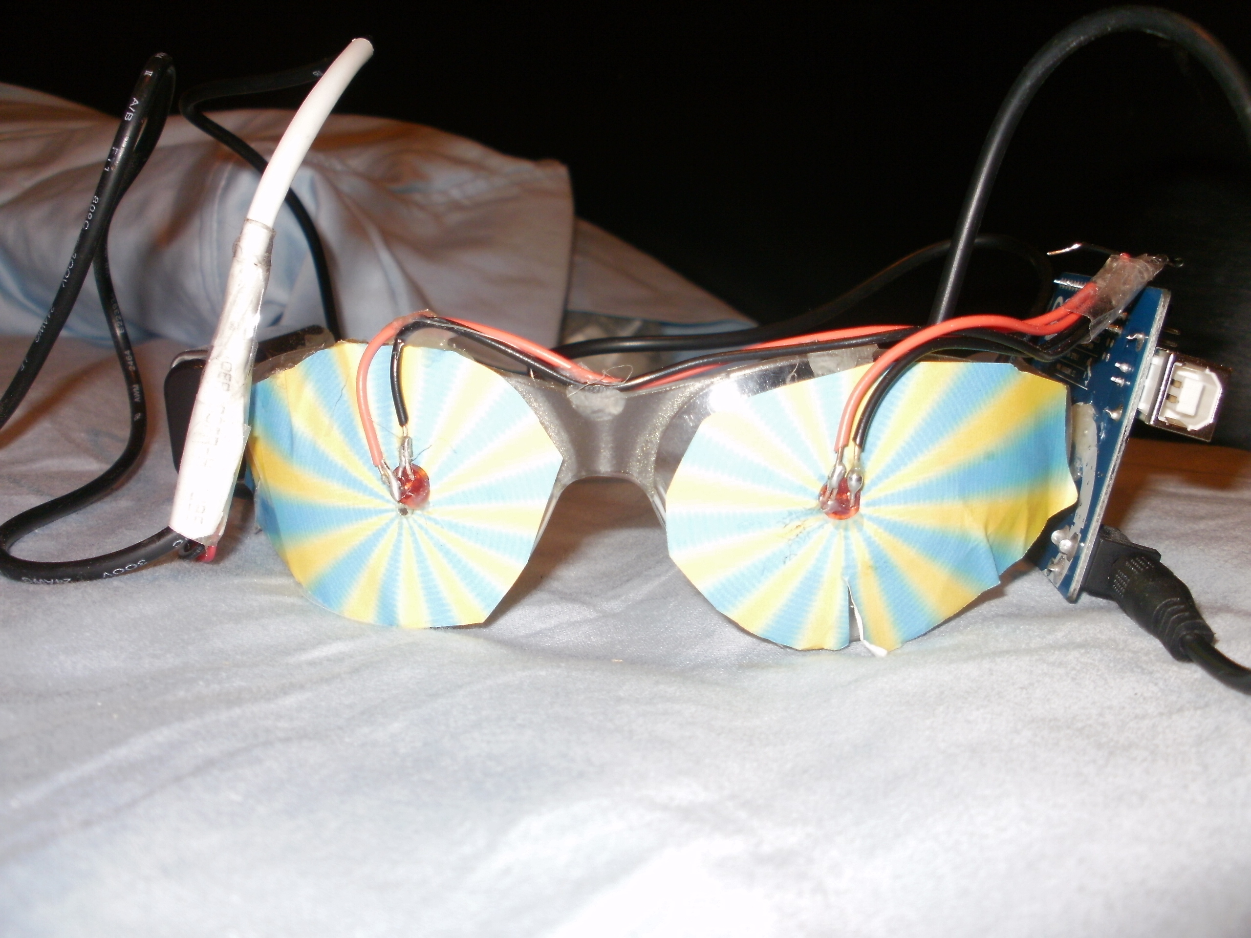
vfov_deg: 39.7
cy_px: 469
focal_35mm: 36
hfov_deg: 51.4
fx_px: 1301
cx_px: 626
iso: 125
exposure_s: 1/30
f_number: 3.5
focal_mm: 6.3
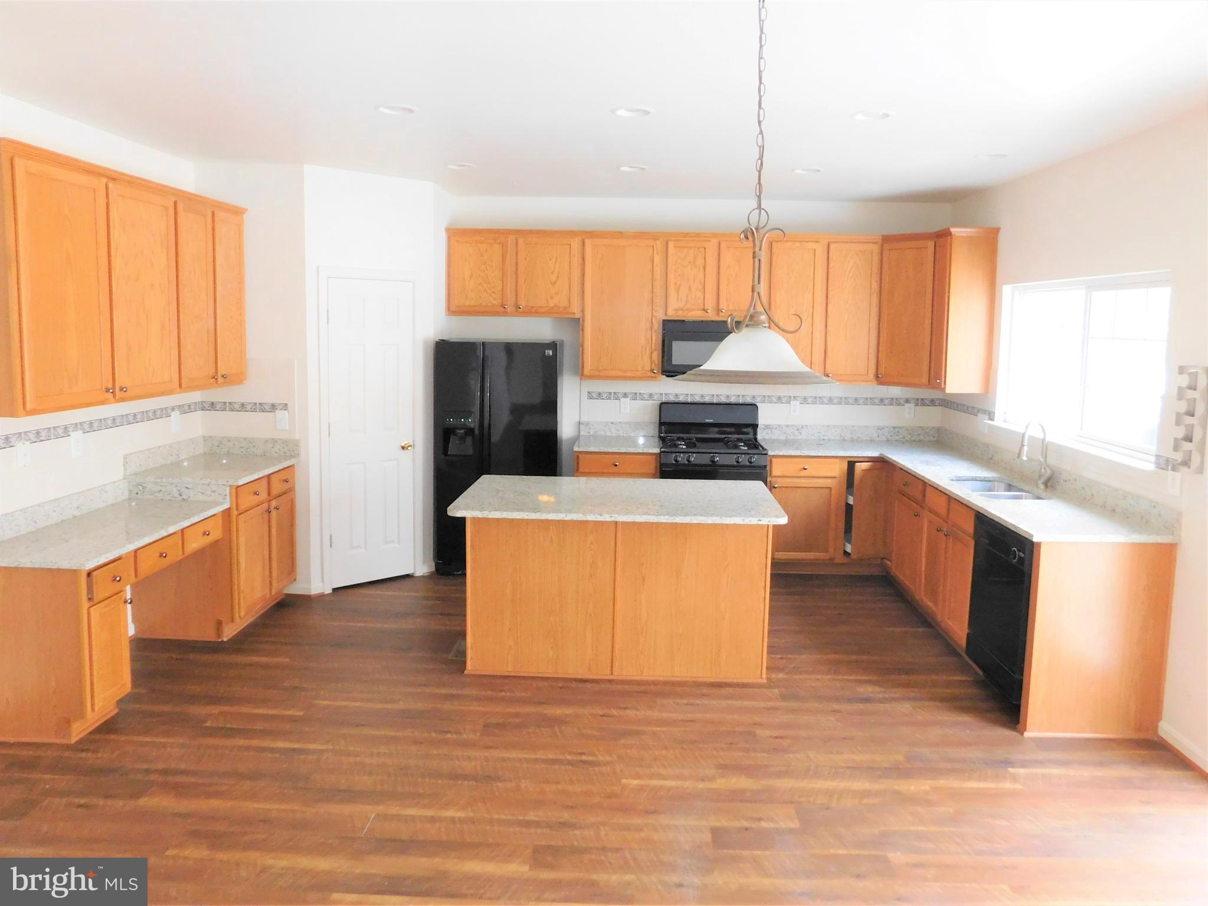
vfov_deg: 58.9
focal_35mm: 23
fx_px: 803
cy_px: 453
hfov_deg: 73.9
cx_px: 604
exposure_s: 1/30
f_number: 3
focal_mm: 4
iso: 320
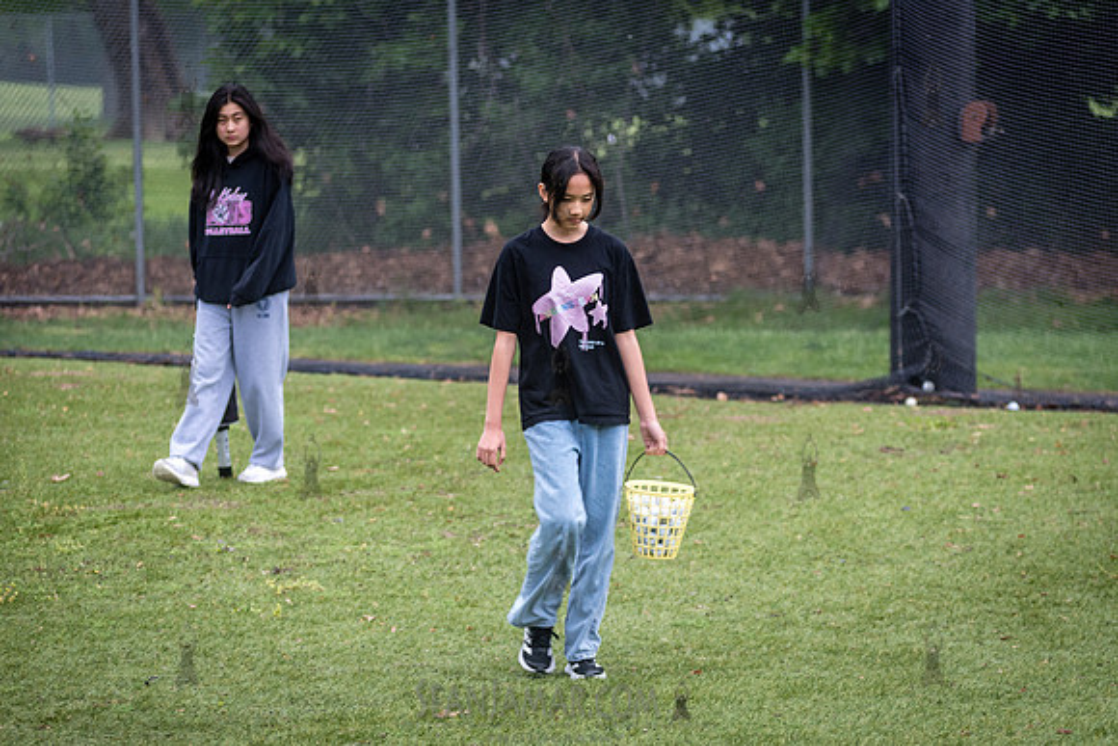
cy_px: 407
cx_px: 579
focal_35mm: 162
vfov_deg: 8.5
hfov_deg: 12.7
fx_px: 5039
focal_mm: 135
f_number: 3.5
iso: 800
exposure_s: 1/160
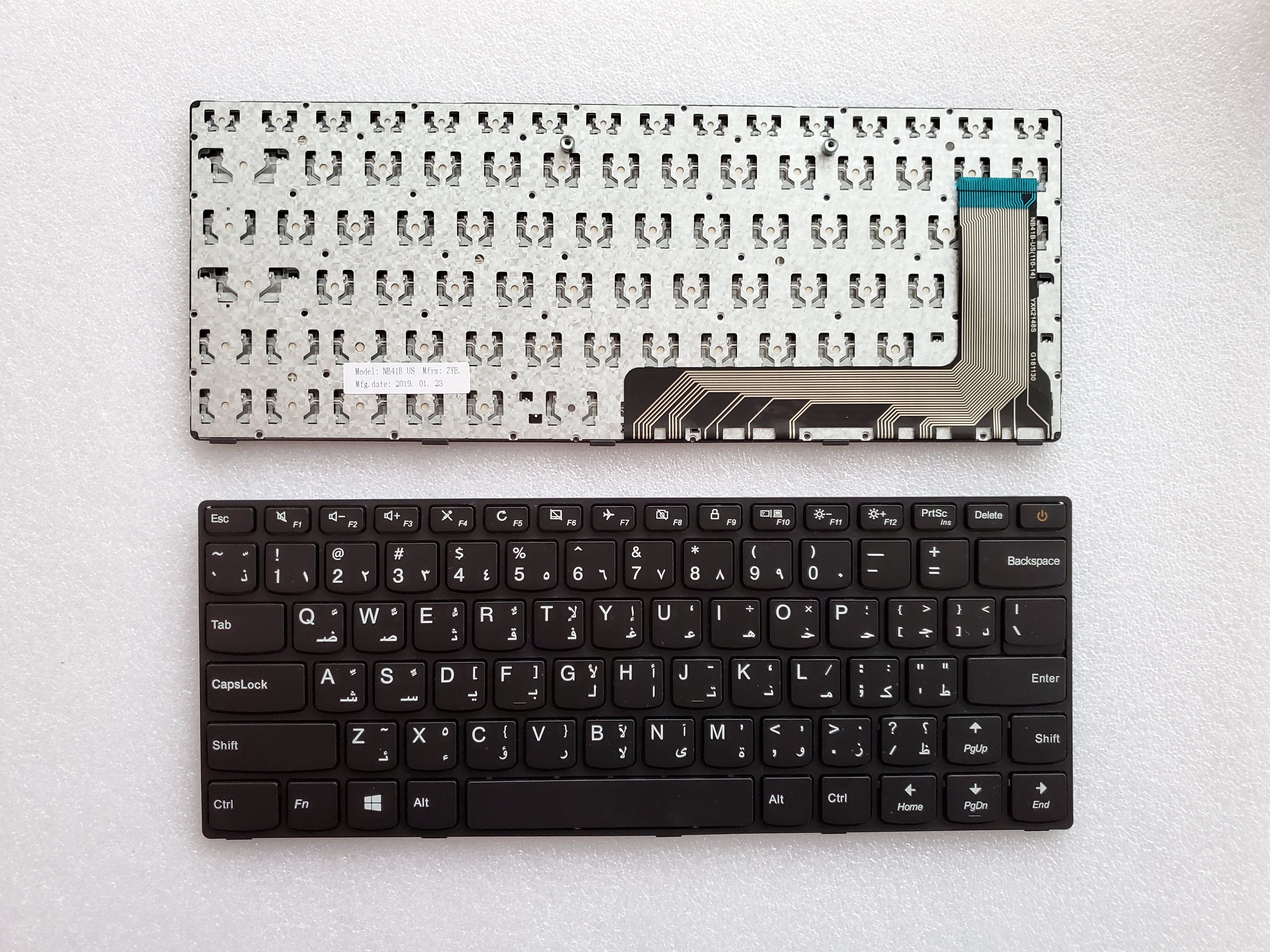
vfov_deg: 53.1
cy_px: 476
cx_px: 635
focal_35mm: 26
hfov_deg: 67.3
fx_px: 954
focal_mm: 4.3
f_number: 1.5
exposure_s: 1/50
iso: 320
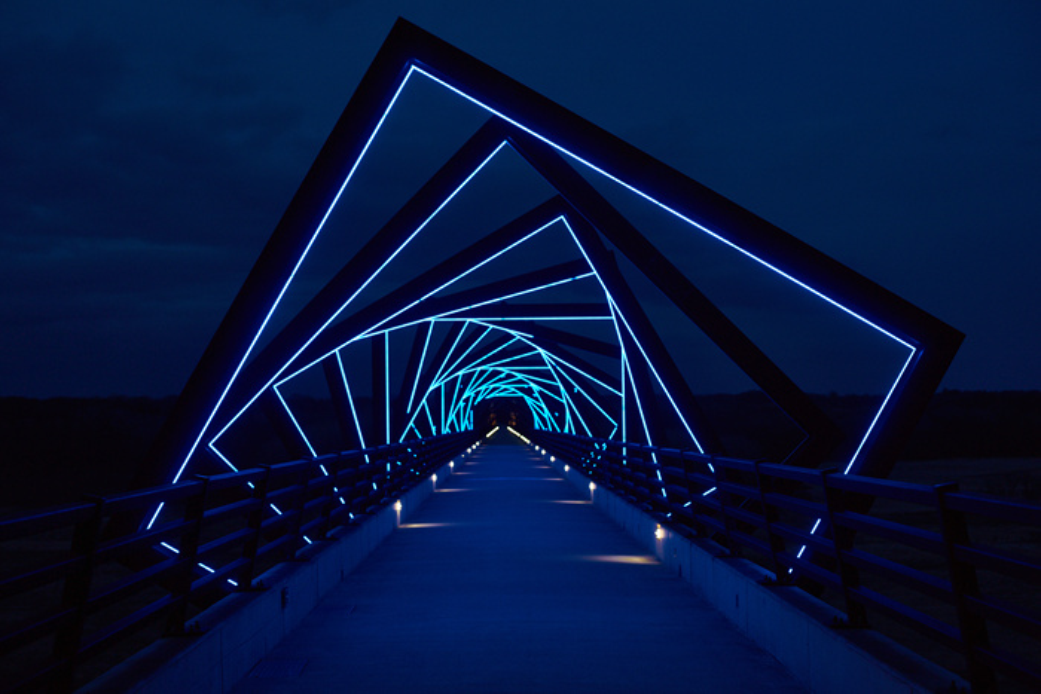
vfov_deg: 27.0
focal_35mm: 50
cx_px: 520
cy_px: 347
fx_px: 1446
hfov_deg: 39.6
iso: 200
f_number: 4
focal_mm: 50
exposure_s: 1/30
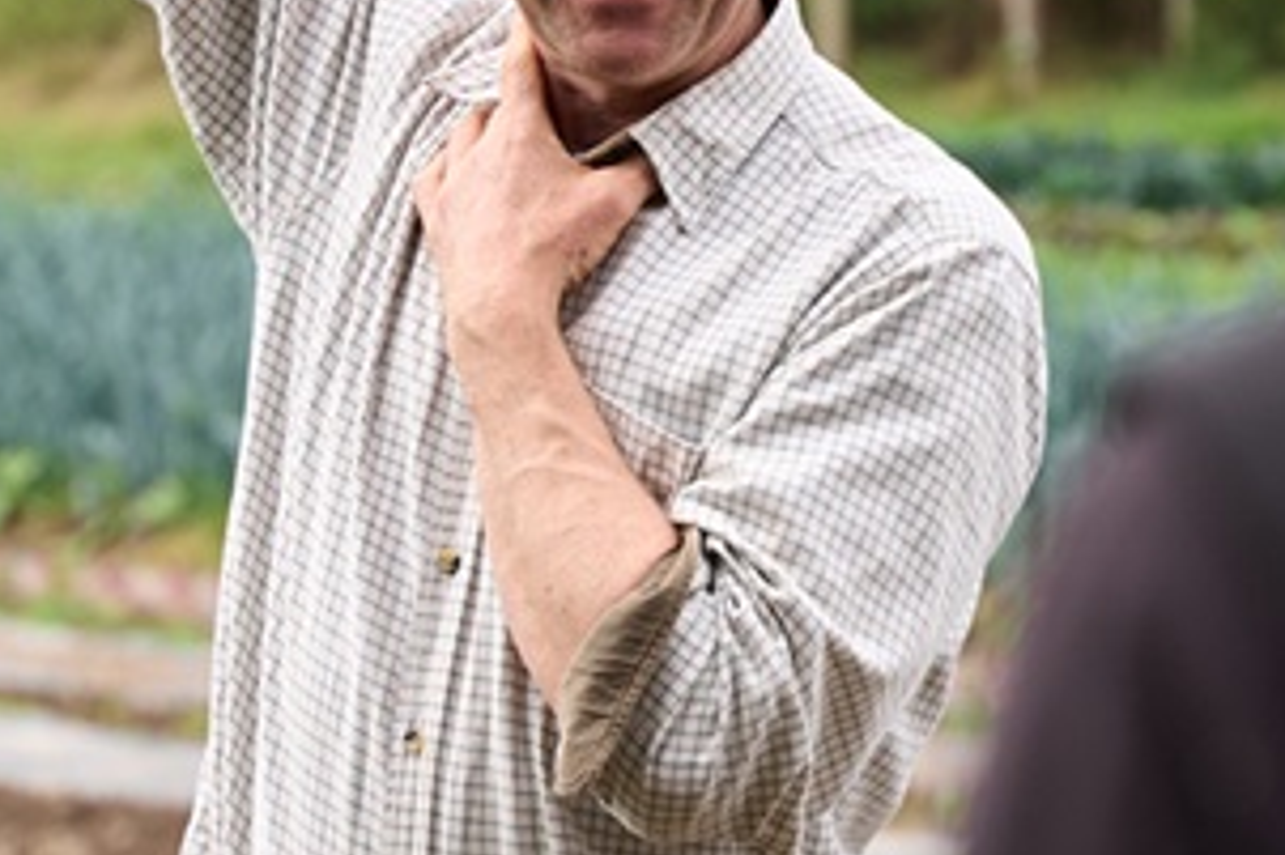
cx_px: 708
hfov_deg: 8.0
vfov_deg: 5.3
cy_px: 374
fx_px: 9168
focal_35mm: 257
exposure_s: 1/500
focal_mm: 69
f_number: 4
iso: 125
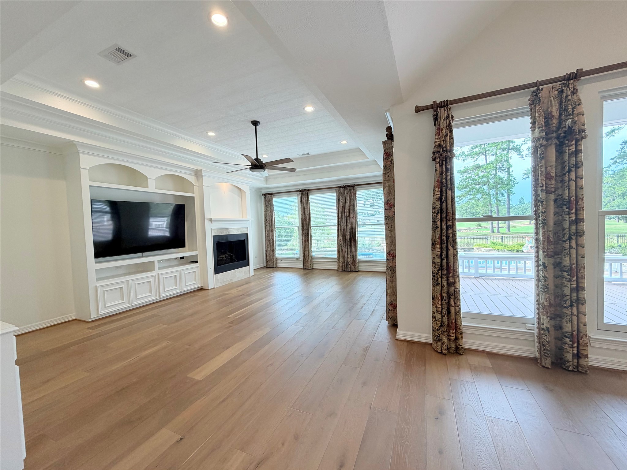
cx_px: 314
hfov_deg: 102.1
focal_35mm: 14
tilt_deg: -0.9
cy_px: 235
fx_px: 254
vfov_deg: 85.7
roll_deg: +2.6
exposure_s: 1/120
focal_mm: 2.22
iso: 100
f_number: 2.2
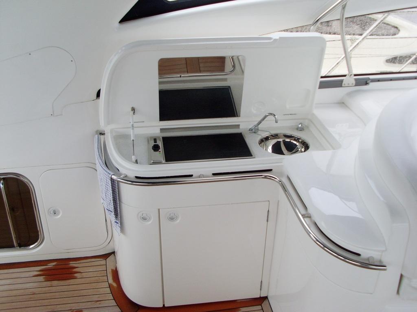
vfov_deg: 37.7
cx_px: 208
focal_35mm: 38
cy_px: 156
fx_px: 458
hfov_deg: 49.0
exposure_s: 1/90
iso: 80
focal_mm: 6.3
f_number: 3
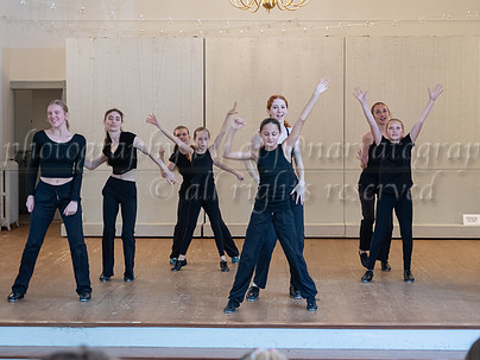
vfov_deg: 18.2
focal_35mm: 81
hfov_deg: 24.1
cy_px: 168
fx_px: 1123
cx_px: 243
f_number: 2.8
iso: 1600
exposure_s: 1/200
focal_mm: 49
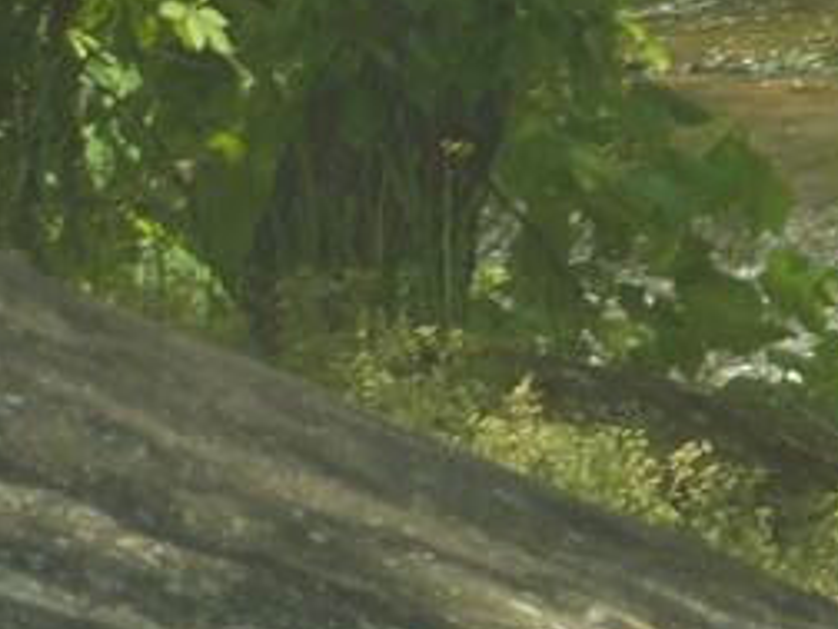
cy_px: 37
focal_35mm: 1987
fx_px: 48102
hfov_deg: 1.0
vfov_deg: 0.7
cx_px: 1580
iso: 100
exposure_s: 1/125
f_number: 5.9
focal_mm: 87
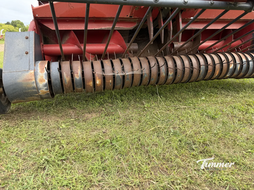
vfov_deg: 56.8
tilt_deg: -15.6
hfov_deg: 71.6
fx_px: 176
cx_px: 127
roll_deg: -2.3
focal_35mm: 24
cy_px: 95
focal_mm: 6.76
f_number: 1.78
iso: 80
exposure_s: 1/702
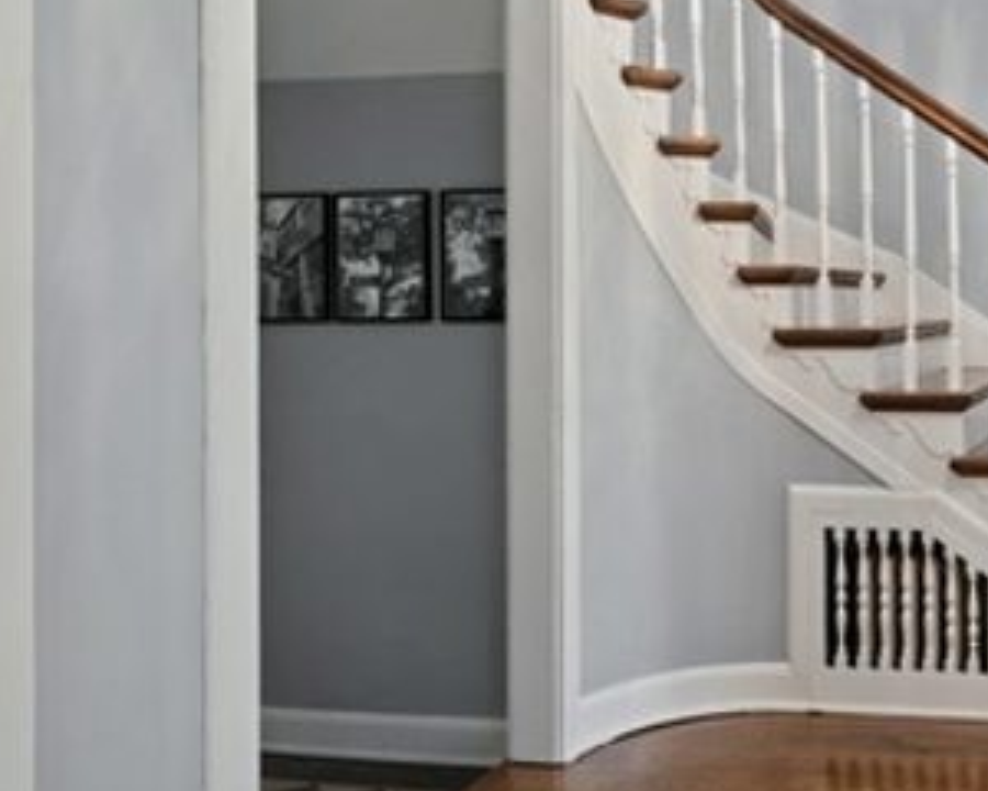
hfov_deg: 39.3
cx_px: 988
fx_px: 1206
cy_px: 315
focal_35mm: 41
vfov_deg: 36.1
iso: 200
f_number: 8
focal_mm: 16.5
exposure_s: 1.5
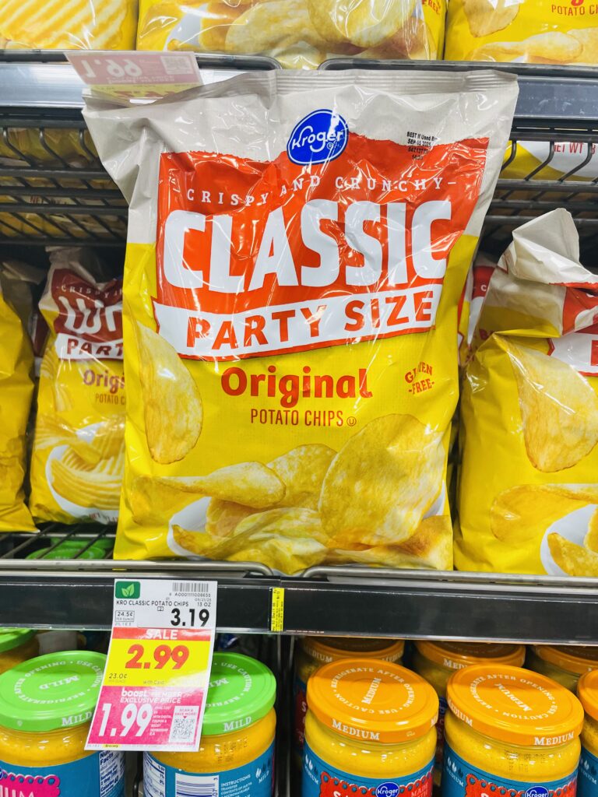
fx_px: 599
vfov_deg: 67.3
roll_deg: -2.3
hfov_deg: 53.1
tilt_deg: -2.1
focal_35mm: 26
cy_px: 398
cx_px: 299
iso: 125
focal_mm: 4.2
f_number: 1.6
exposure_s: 1/120
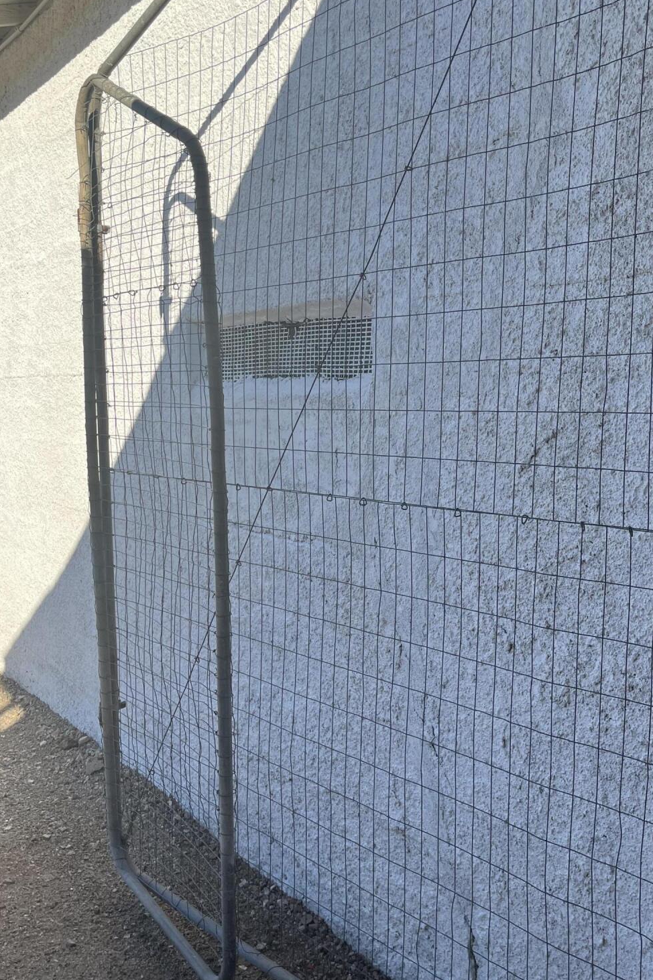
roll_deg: +1.3
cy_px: 505
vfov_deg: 51.9
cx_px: 351
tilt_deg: -6.3
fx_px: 1007
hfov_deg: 35.9
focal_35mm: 37
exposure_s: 1/1695
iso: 50
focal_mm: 5.1
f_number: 1.6
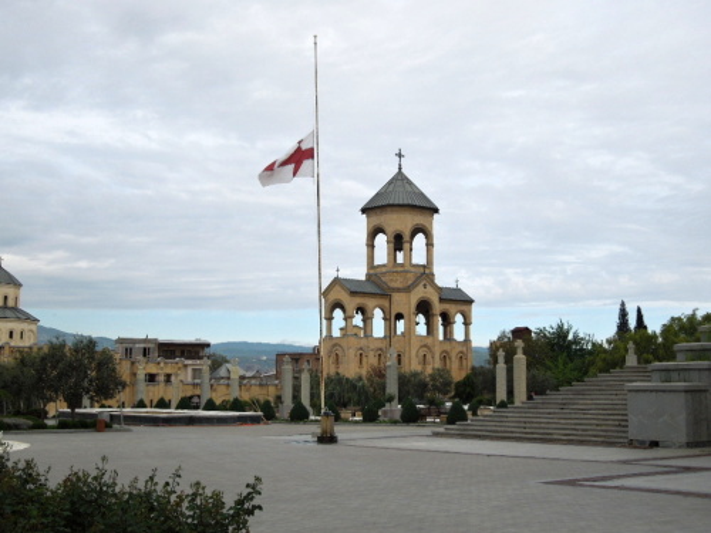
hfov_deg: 39.7
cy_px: 266
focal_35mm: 48
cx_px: 356
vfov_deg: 30.3
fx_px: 986
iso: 100
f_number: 8
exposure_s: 1/320
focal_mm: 8.7
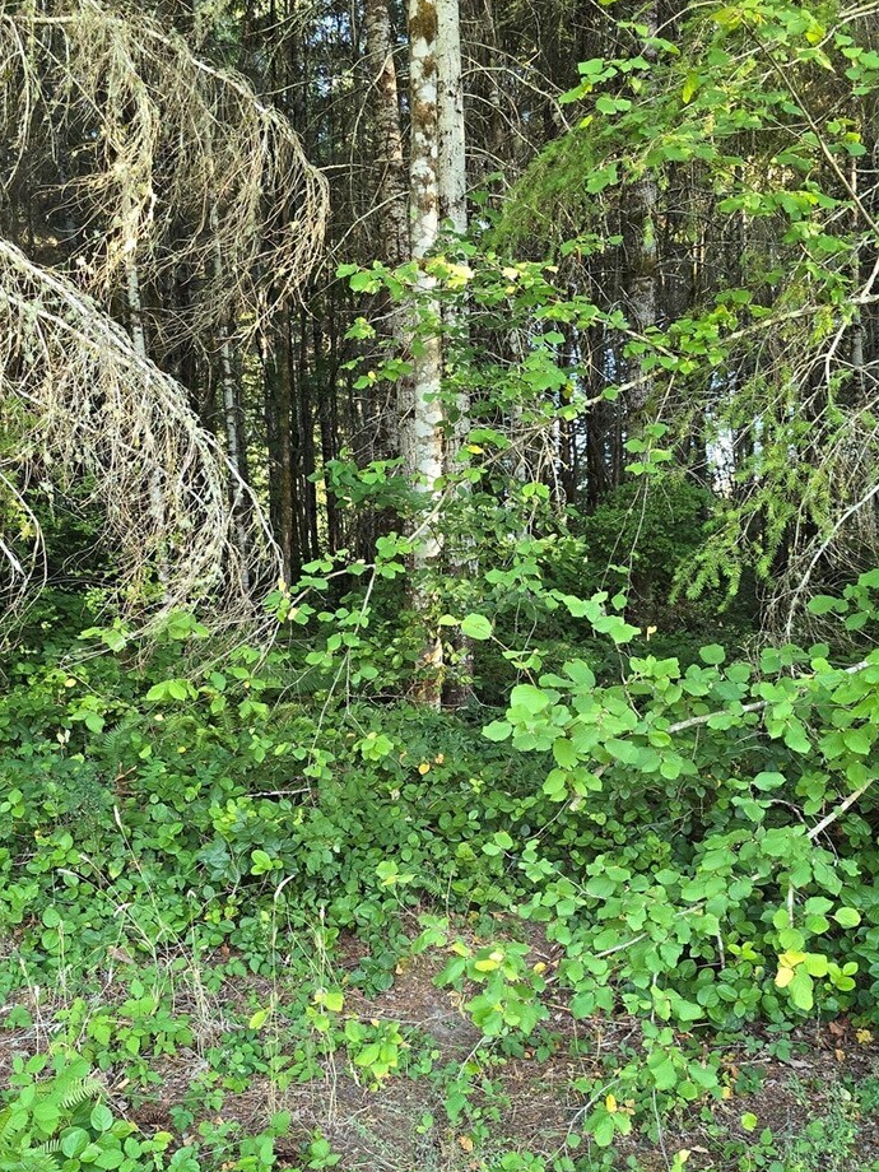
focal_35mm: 36
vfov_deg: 50.0
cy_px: 819
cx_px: 451
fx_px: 1219
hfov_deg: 39.7
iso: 200
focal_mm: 6.3
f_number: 1.7
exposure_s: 1/180
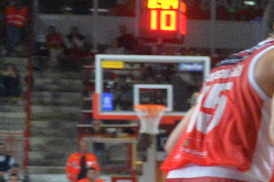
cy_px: 234
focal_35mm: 229
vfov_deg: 6.0
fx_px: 1743
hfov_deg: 7.6
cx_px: 895
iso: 6400
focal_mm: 34
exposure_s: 1/800
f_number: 4
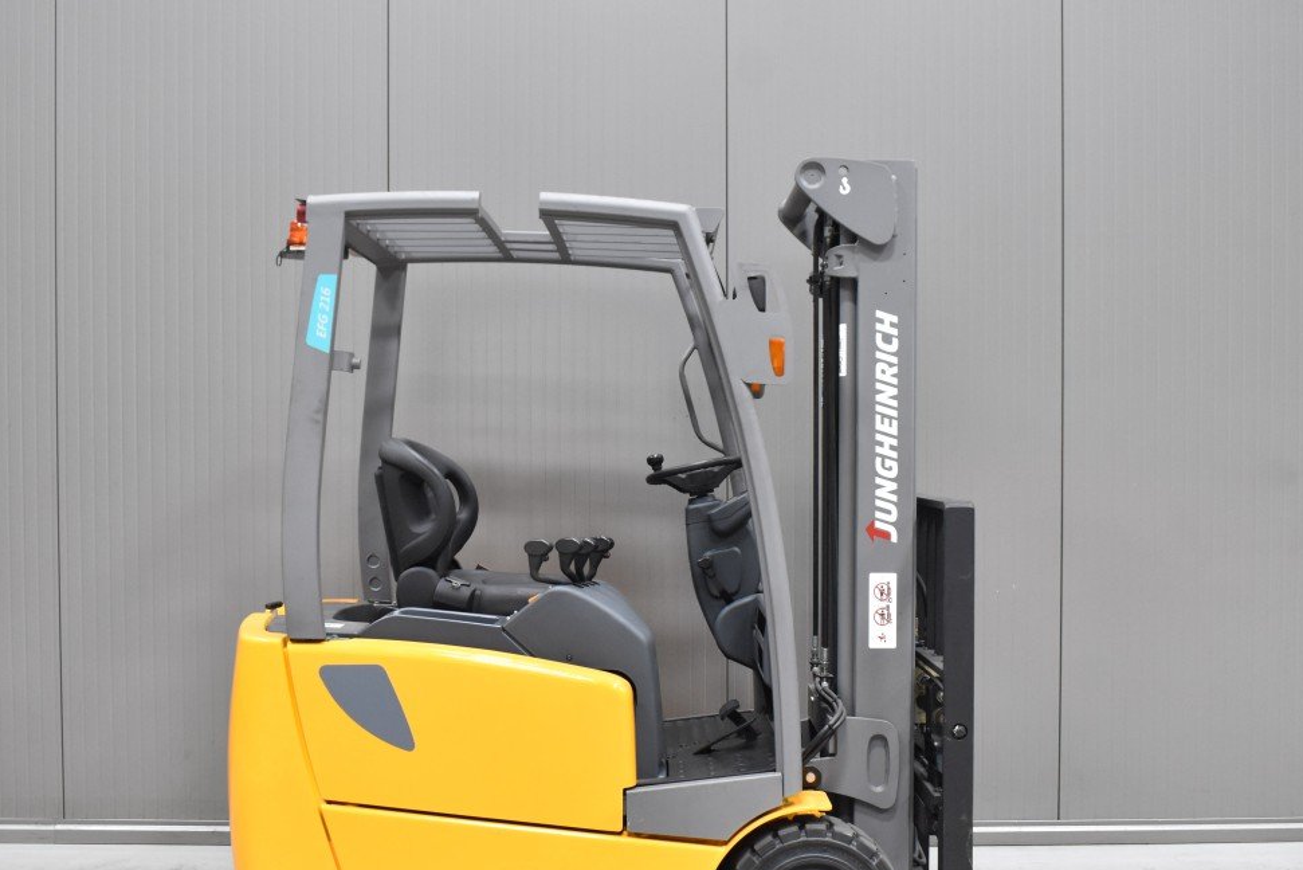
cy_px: 516
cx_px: 624
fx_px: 1543
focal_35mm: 43
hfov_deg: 45.8
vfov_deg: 31.4
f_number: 5
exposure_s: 1/30
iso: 1600
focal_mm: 23
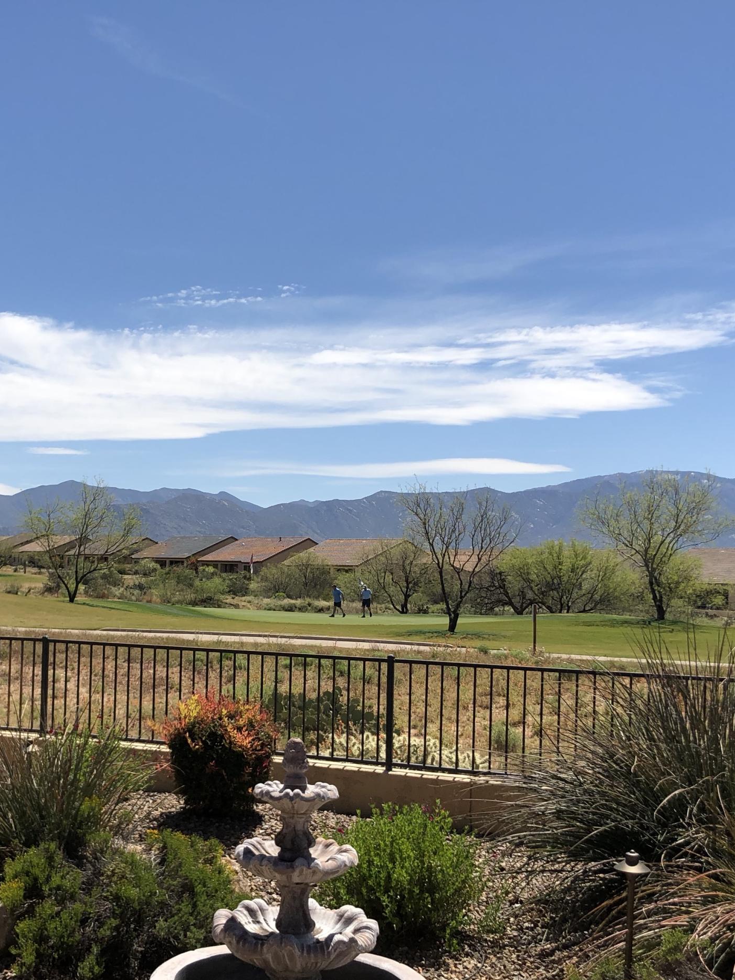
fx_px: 1274
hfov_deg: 31.9
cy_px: 582
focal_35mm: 45
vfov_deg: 41.9
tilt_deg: -1.8
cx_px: 249
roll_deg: -1.0
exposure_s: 1/3003
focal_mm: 4
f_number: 1.8
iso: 25
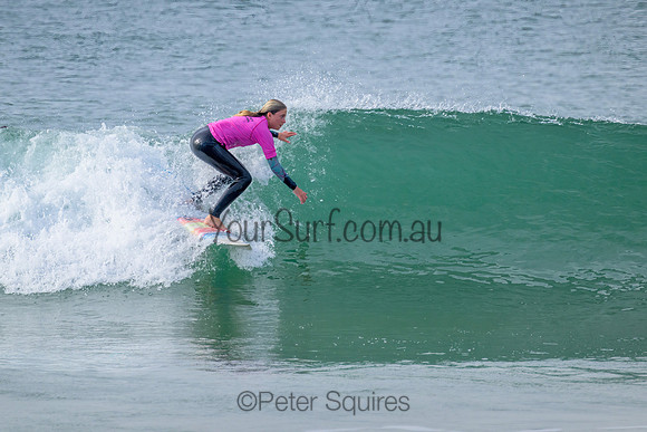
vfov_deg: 1.4
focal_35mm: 964
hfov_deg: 2.1
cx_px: 305
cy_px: 172
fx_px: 17334
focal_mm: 800
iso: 800
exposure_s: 1/800
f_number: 11
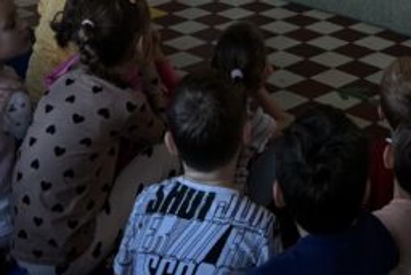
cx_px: 310
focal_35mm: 81
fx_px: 925
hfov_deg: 24.8
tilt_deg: -4.7
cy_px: -183
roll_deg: -1.4
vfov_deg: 15.1
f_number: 1.6
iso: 50
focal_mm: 5.96
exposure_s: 1/120
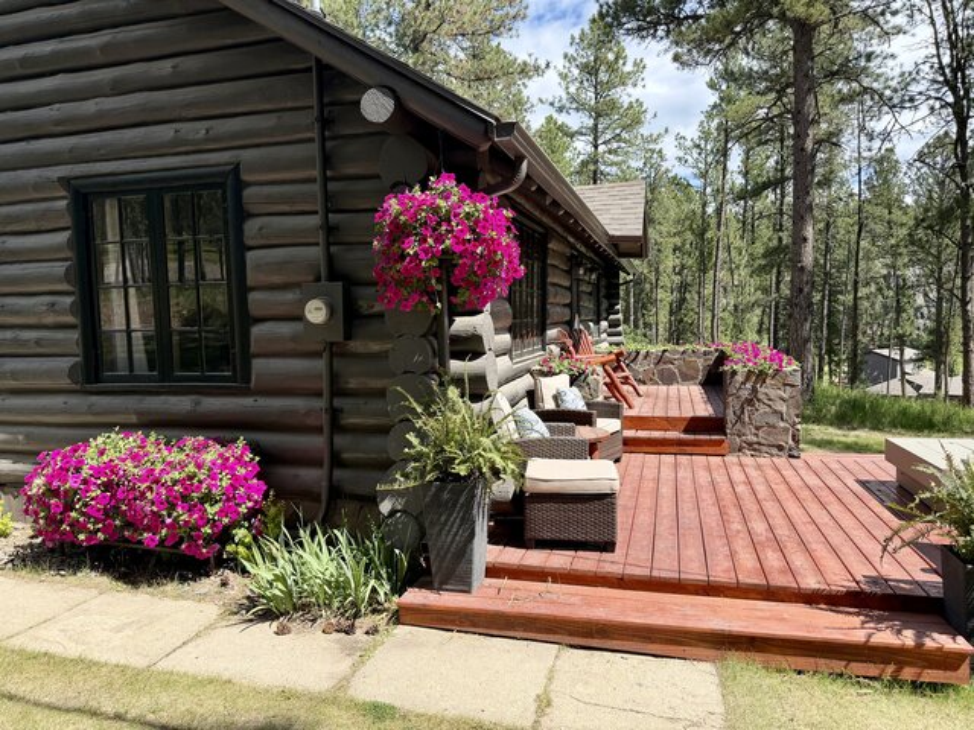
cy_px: 365
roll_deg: +1.2
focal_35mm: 24
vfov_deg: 56.8
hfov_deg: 71.6
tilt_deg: -3.6
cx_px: 487
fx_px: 675
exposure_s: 1/2169
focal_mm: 6.76
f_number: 1.78
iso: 80
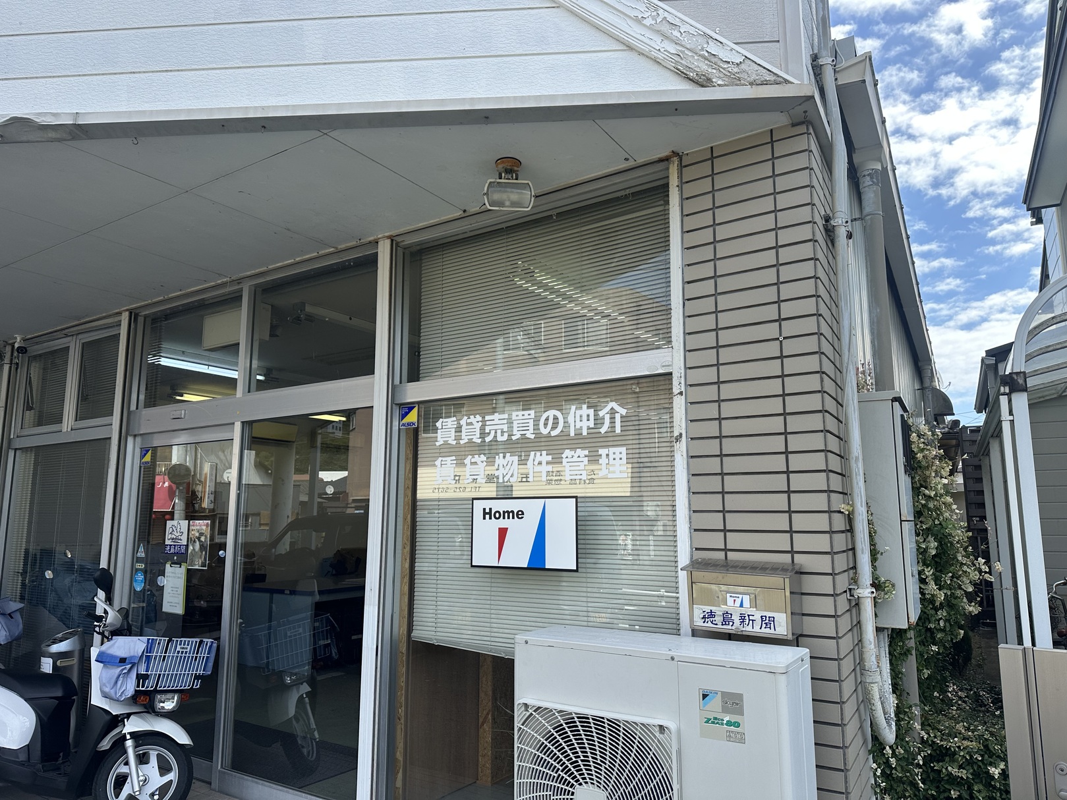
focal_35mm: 24
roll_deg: +0.3
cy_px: 400
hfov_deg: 71.6
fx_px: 740
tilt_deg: +7.6
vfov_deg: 56.8
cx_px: 534
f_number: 1.78
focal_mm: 6.86
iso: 80
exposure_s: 1/1721
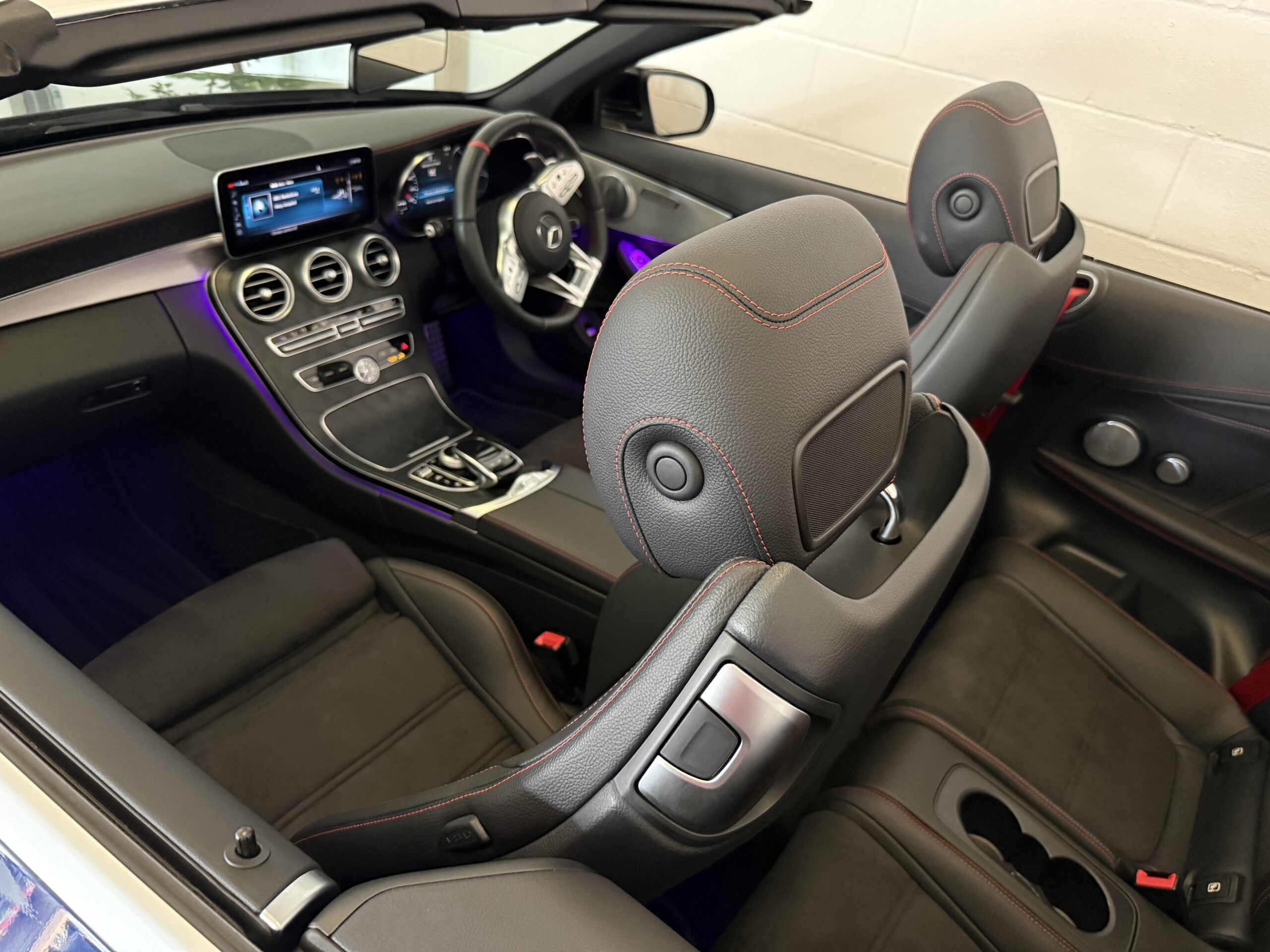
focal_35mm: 24
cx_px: 635
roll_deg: -8.6
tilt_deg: -33.6
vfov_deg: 56.8
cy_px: 476
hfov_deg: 71.6
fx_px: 881
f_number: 1.78
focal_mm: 6.76
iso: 1000
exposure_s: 1/33
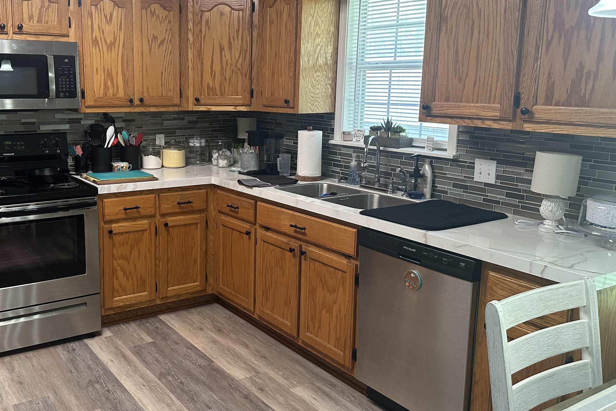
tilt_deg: -8.3
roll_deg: -0.4
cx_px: 217
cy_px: 180
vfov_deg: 37.8
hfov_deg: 53.6
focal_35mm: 35
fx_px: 599
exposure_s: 1/120
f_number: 1.78
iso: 200
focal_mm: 6.86
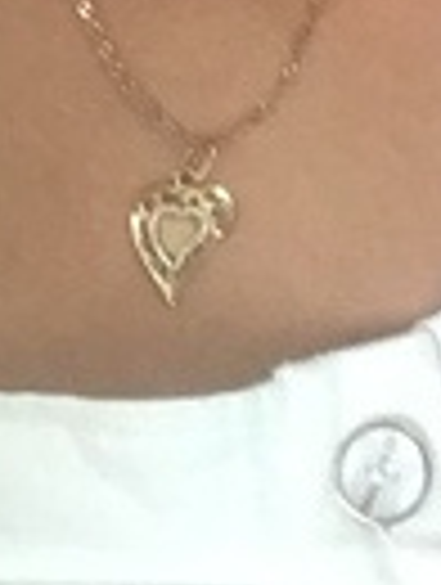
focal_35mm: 143
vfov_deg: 12.5
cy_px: -482
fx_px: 2421
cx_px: 378
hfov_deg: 10.4
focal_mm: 2.15
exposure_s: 1/33
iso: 250
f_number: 2.4
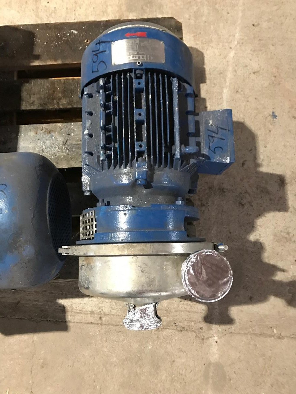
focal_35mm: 28
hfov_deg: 49.8
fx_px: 319
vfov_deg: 63.4
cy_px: 197
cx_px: 148
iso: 100
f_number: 1.8
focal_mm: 3.99
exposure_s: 1/5
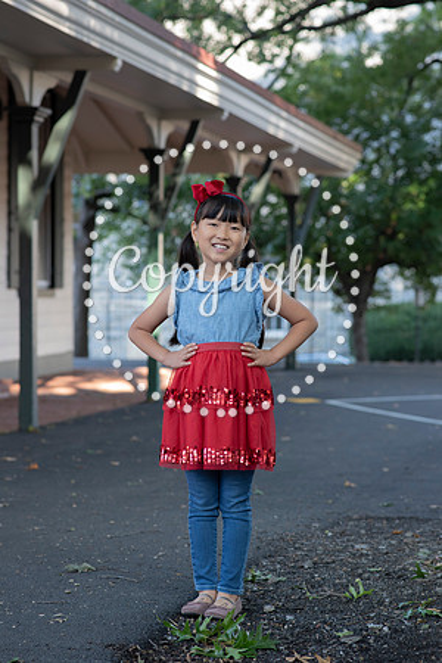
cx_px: 221
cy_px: 332
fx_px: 1565
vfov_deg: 23.9
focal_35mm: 85
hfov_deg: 16.1
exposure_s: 1/250
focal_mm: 85
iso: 800
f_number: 4.5
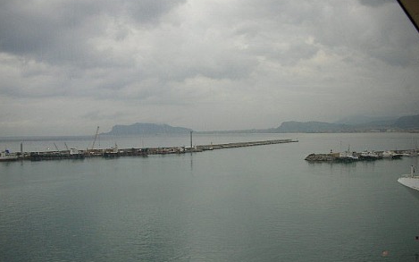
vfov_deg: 33.6
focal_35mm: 38
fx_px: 434
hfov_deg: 51.5
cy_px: 133
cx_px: 214
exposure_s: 1/34
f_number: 8.5
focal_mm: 5.8
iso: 50
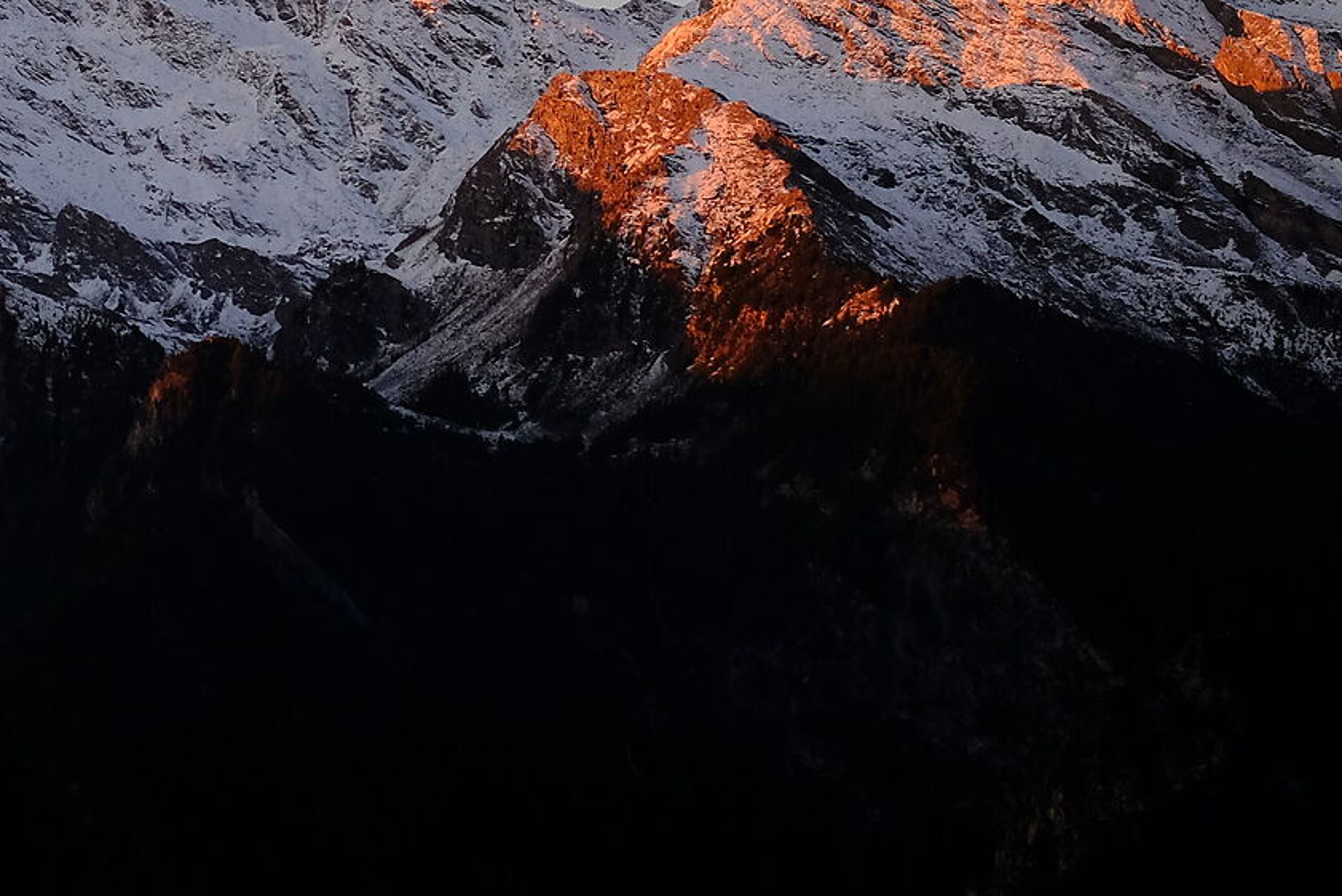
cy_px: 192
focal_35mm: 117
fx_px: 4362
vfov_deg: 11.7
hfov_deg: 17.2
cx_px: 69
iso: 800
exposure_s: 1/1000
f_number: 3.2
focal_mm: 27
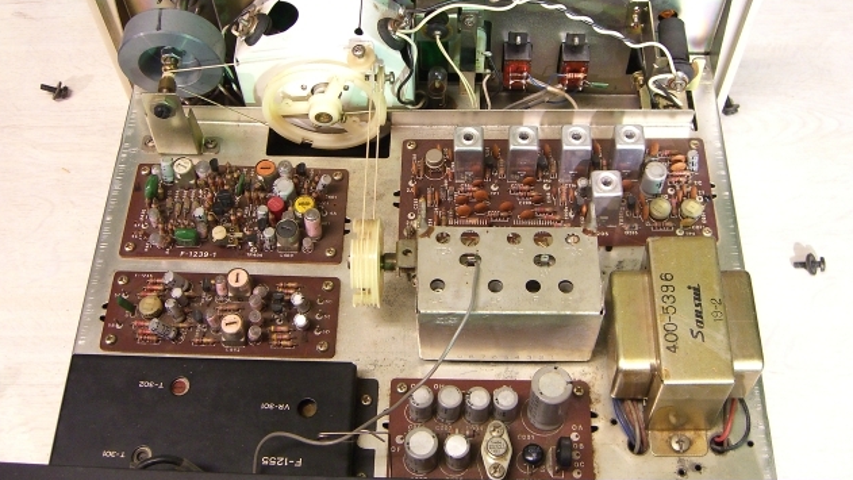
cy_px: 204
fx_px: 950
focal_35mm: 42
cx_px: 423
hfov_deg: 48.4
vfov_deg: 28.3
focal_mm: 7.9
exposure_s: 1/20
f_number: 2.8
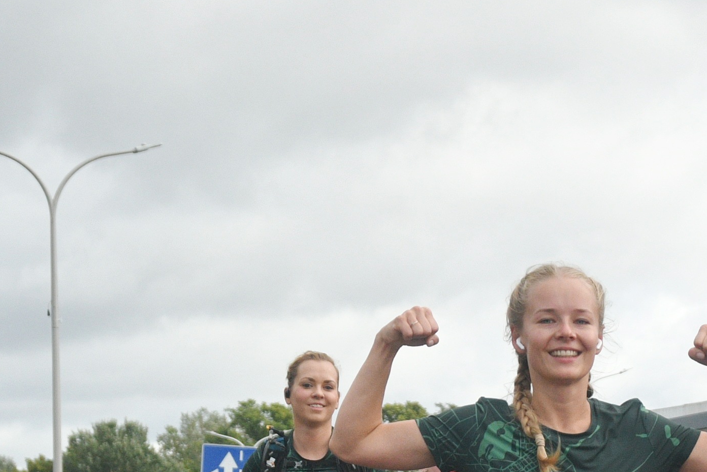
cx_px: 575
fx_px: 3358
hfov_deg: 12.0
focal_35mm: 171
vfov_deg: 8.0
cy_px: 456
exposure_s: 1/4000
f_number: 5
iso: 800
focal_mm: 38
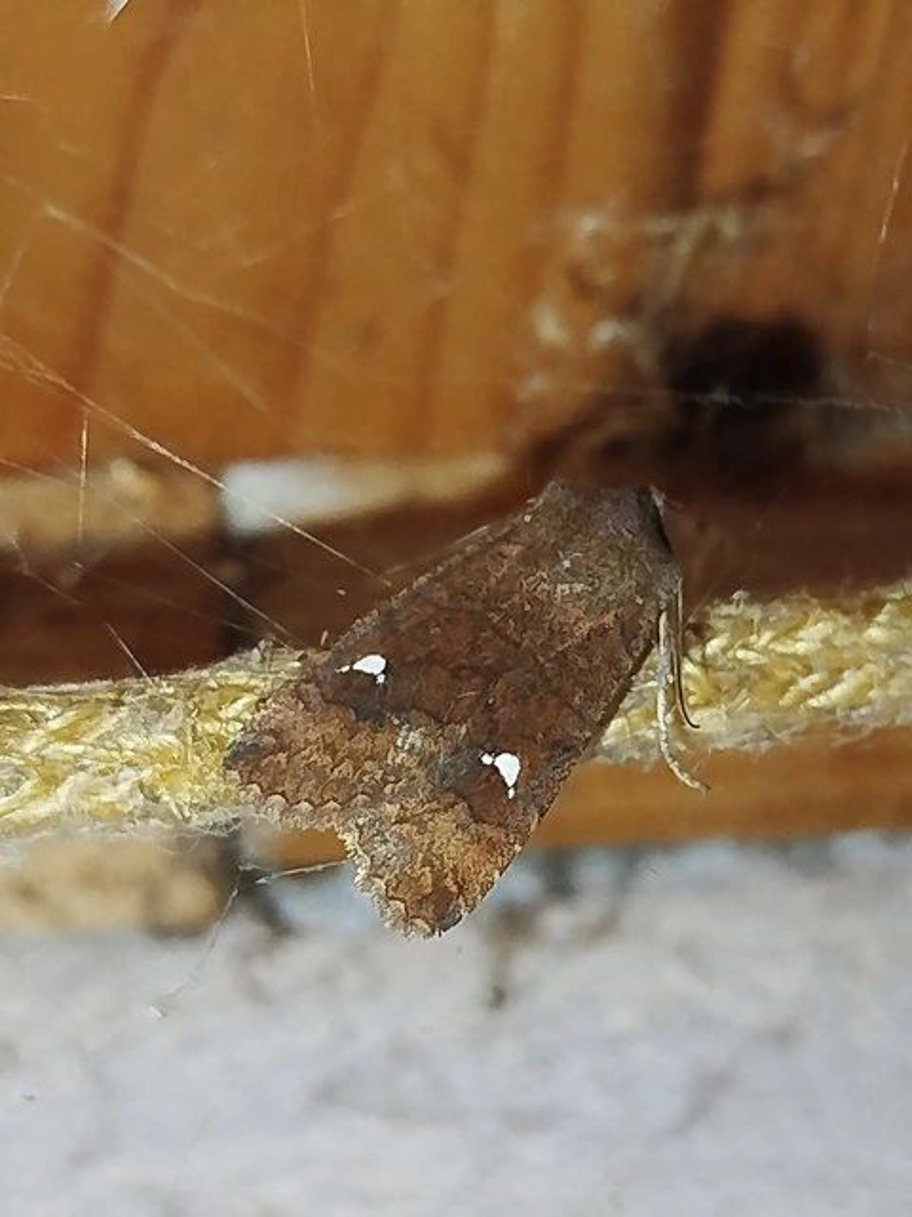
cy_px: 608
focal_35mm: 93
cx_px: 456
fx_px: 3267
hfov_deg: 15.9
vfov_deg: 21.1
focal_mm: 5.31
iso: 125
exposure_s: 1/33
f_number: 1.7
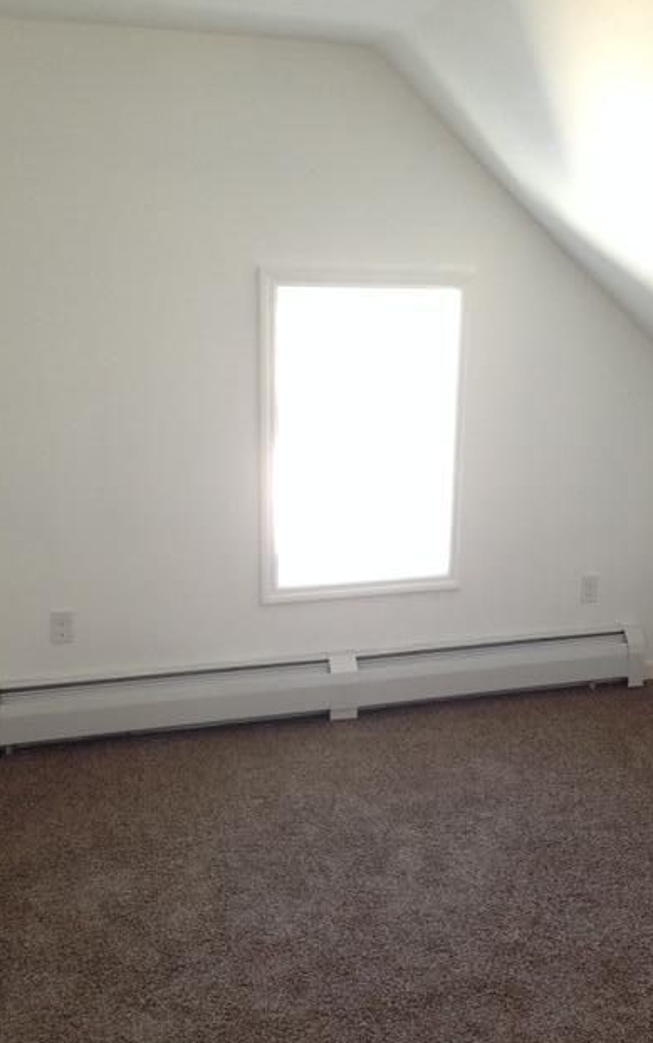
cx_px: 359
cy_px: 527
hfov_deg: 35.3
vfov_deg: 54.0
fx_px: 1025
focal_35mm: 36
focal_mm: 4.12
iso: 125
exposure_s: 1/20
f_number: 2.4
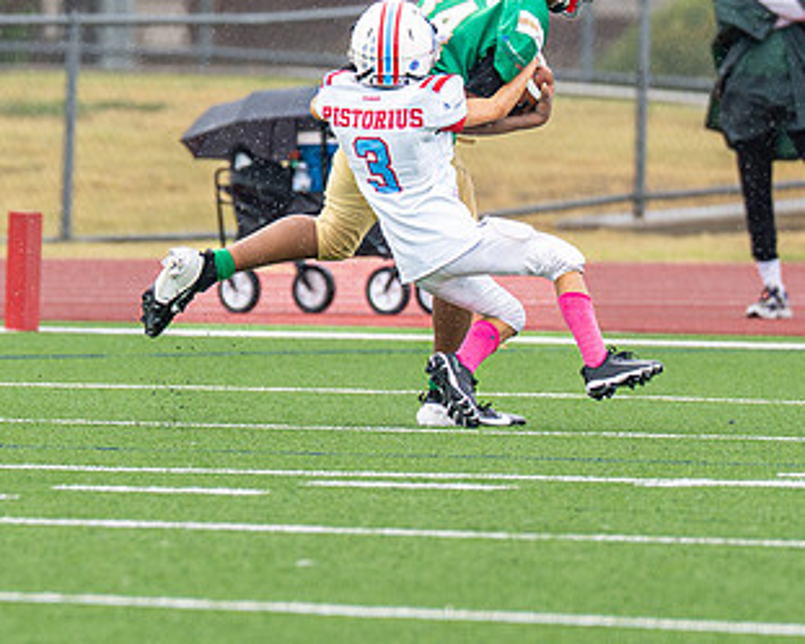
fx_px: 21306
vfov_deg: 1.7
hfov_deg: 2.2
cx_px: 276
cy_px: 91
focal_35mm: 894
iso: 400
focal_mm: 200
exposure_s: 1/1000
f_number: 2.8
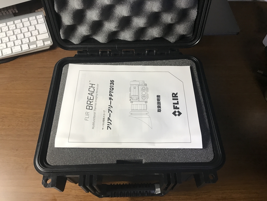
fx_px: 216
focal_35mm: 28
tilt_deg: -57.5
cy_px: 100
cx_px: 134
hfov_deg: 63.4
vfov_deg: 49.7
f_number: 1.8
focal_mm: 3.99
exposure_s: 1/30
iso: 32
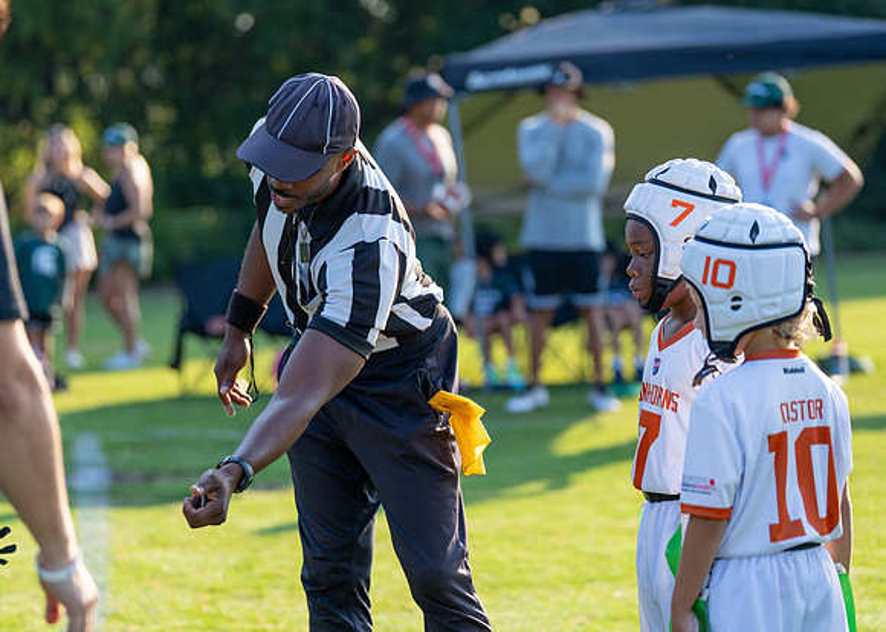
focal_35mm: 126
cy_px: 295
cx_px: 368
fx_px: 3159
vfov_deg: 11.4
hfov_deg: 16.0
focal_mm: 108
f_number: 2.8
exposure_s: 1/1000
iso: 200
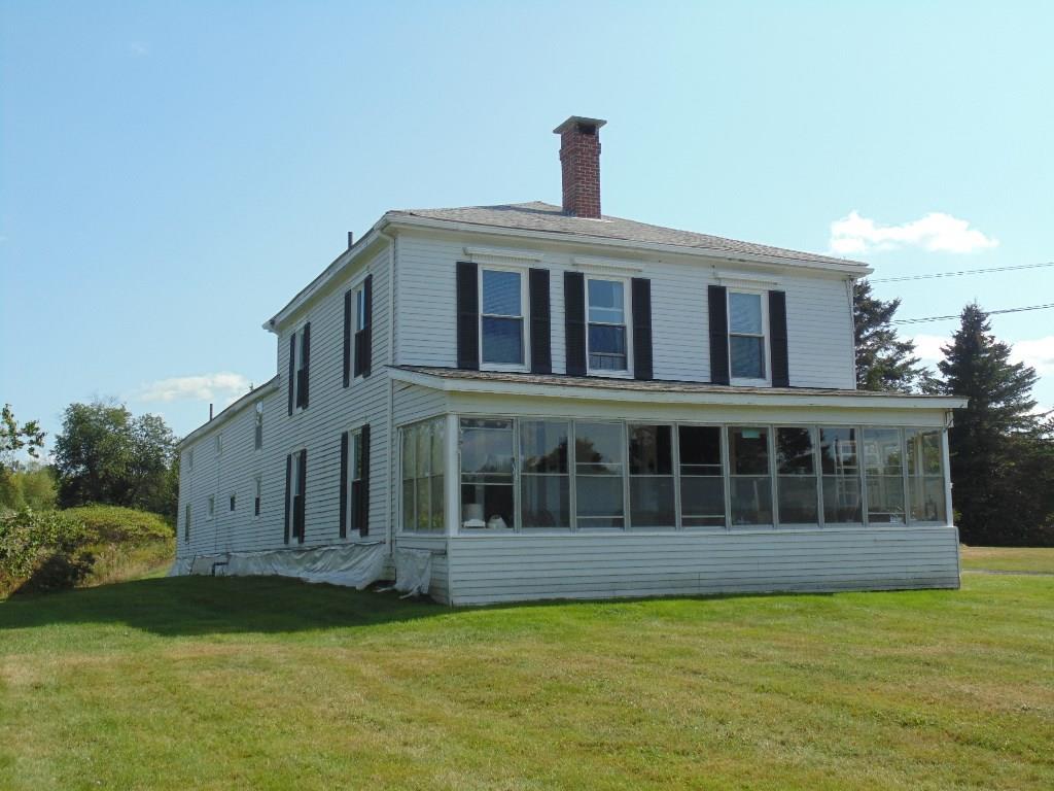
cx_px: 527
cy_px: 396
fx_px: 1248
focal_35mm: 41
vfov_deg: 35.1
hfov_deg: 45.8
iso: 80
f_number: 3.6
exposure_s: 1/800
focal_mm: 7.4
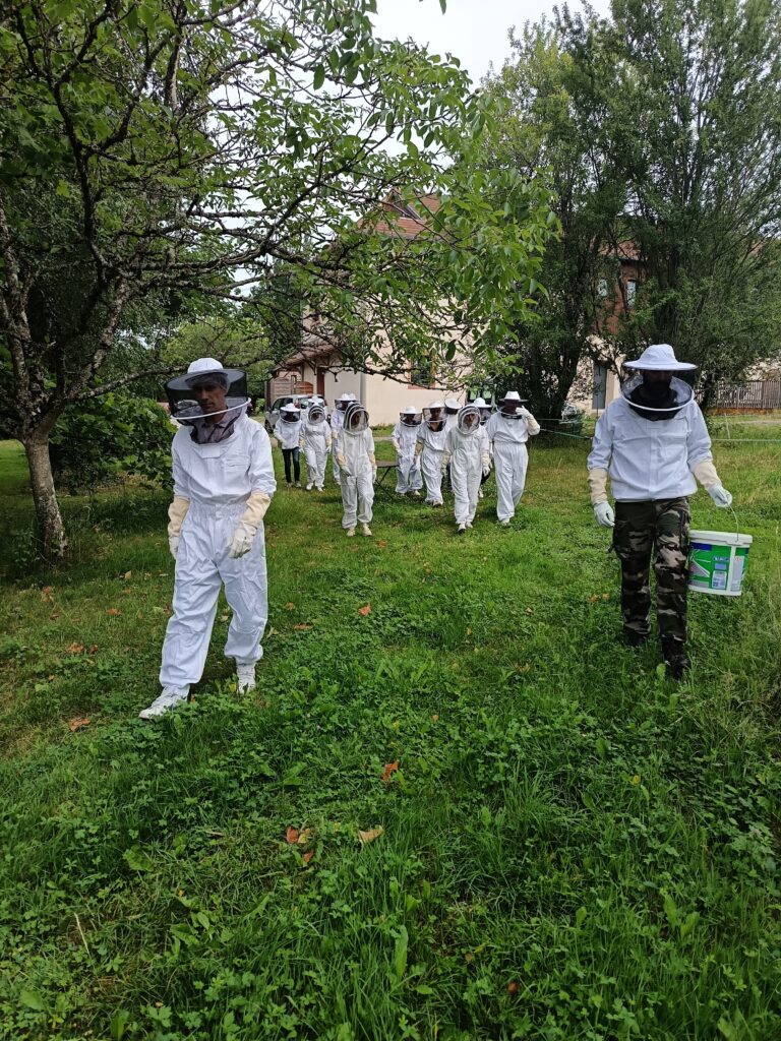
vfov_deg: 71.6
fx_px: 722
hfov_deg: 56.8
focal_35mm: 24
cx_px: 390
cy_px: 520
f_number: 1.75
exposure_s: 1/900
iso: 435
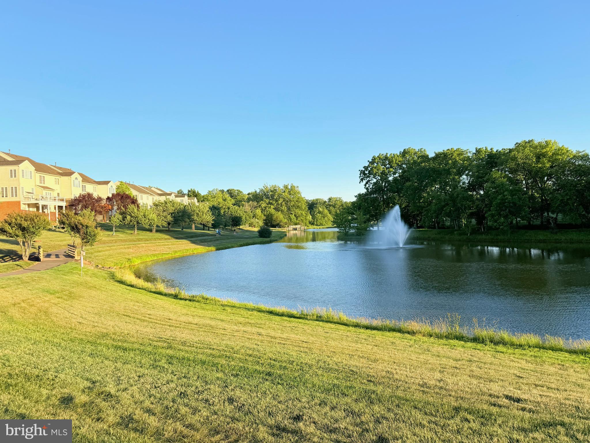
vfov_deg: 56.8
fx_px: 409
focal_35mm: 24
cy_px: 222
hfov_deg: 71.6
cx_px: 295
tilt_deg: -0.5
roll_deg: +2.1
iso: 80
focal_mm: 6.76
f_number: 1.78
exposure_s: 1/2053
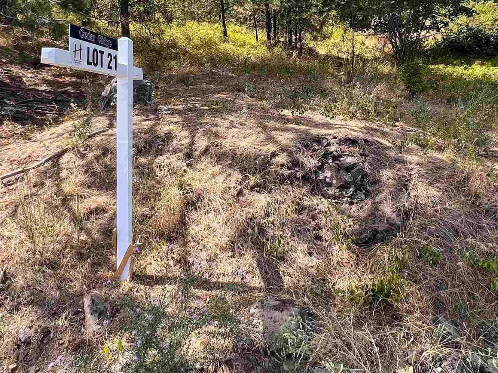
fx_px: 432
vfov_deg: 45.2
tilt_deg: +5.4
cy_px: 92
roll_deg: +4.1
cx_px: 262
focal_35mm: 30
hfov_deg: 59.9
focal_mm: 1.57
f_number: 1.8
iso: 32
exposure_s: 1/490
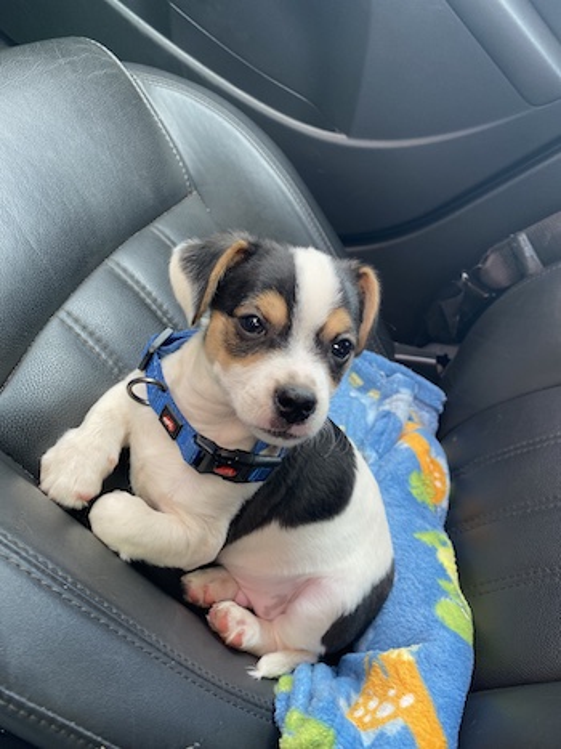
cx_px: 280
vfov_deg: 67.3
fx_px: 562
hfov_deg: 53.0
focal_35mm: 26
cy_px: 374
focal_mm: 4.25
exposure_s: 1/121
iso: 125
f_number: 1.8
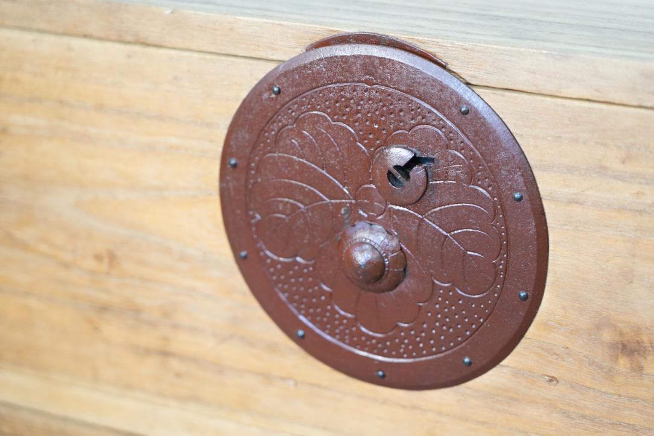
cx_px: 327
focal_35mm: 105
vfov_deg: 13.0
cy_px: 218
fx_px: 1908
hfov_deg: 19.5
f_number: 4
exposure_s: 1/125
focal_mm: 105
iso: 4000
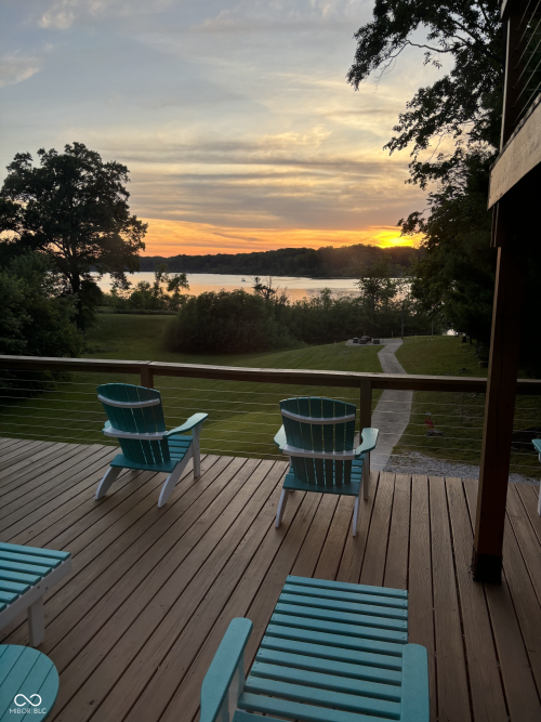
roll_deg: -0.8
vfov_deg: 67.3
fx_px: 542
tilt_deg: -10.3
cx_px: 270
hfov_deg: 53.0
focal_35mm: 26
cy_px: 361
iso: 40
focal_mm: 5.96
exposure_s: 1/120
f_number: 1.6
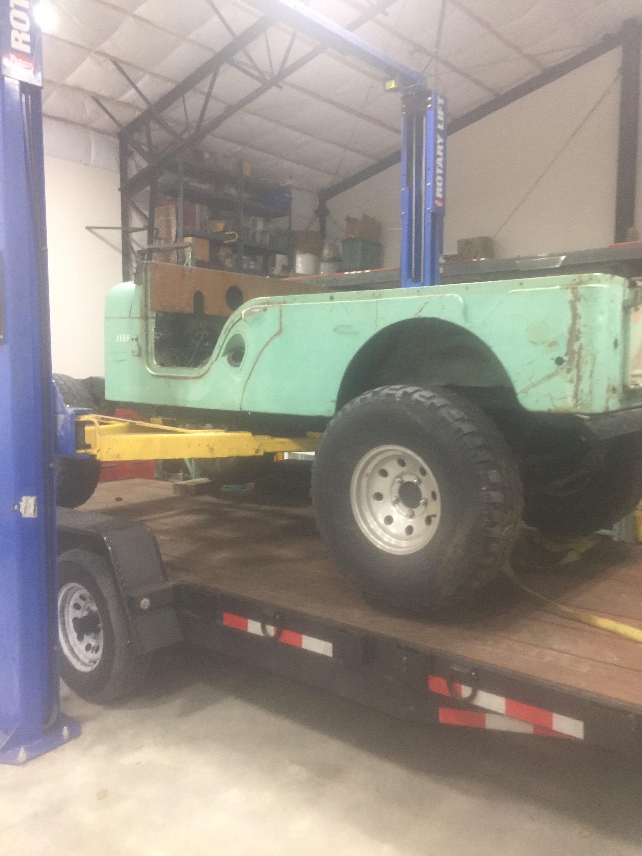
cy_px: 428
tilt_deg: -4.6
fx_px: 717
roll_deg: +1.9
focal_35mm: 29
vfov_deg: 61.7
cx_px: 321
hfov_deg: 48.2
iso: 160
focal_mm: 4.15
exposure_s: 1/30
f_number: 2.2
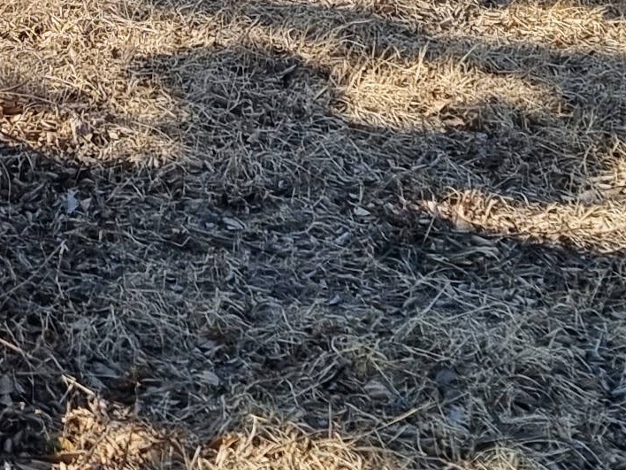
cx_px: -229
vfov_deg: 9.4
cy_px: -444
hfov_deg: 12.8
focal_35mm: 148
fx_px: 2676
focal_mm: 5.4
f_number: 1.8
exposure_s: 1/1632
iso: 50
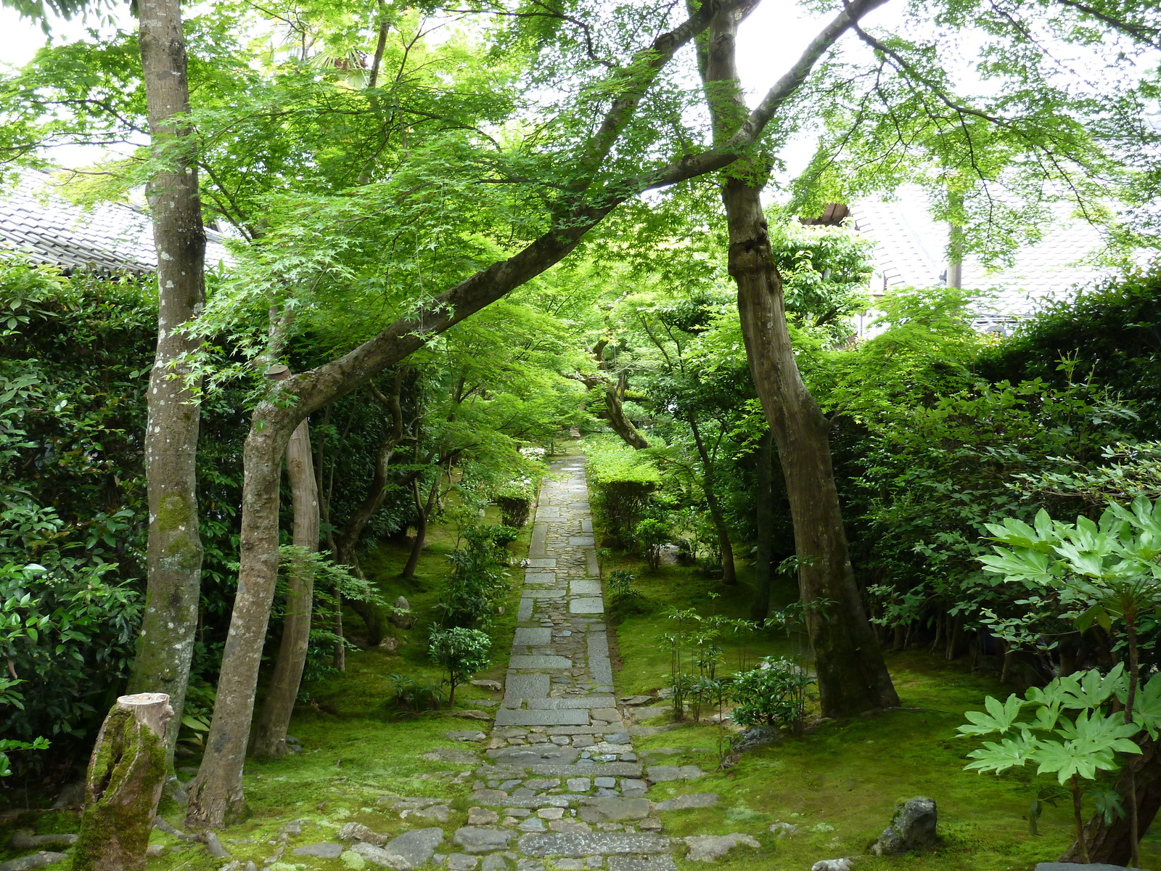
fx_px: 1006
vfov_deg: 46.8
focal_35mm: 30
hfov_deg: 60.0
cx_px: 580
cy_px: 436
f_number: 3.4
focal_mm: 5
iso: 125
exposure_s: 1/30
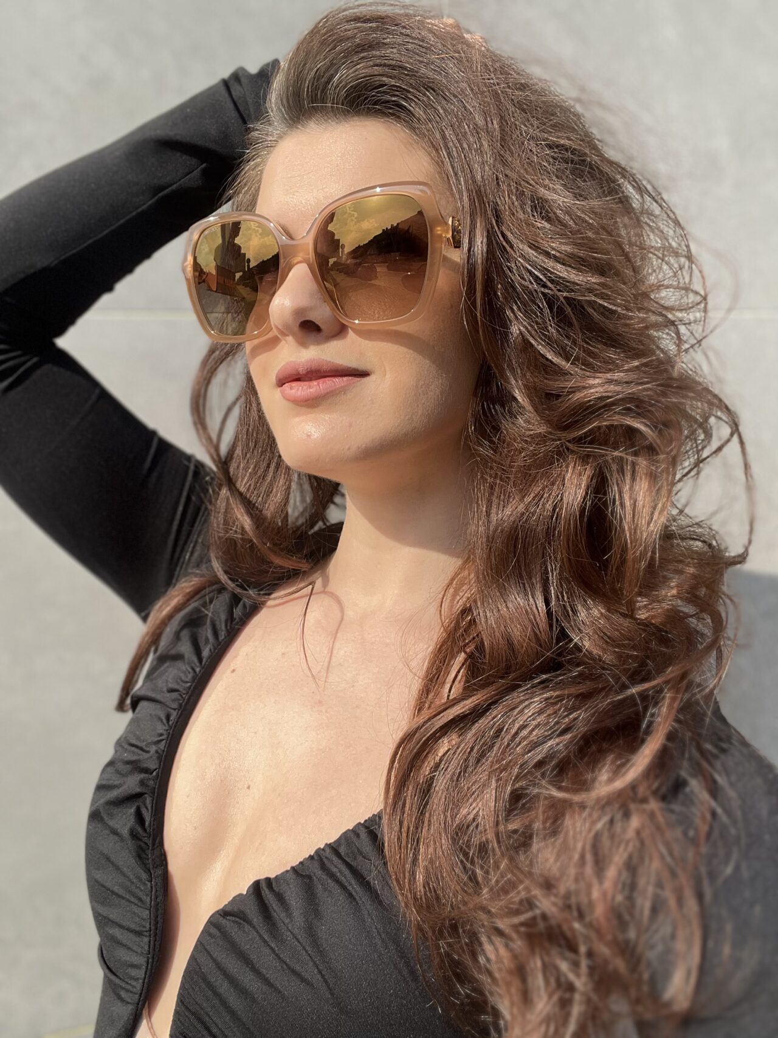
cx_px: 389
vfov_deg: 60.0
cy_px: 519
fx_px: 899
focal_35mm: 30
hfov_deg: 46.8
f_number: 2.2
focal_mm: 2.71
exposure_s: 1/857
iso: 32
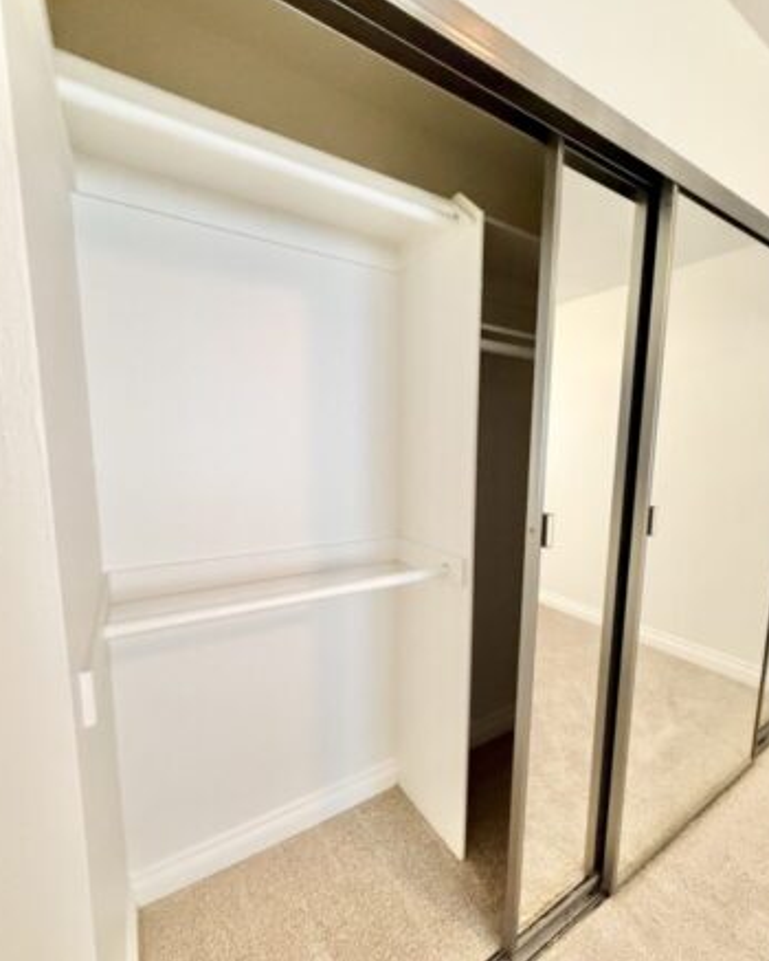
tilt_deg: -6.9
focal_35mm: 15
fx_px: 426
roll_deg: -0.3
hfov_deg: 84.1
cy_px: 506
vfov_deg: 96.7
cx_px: 380
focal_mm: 2.22
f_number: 2.2
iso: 640
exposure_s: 1/60
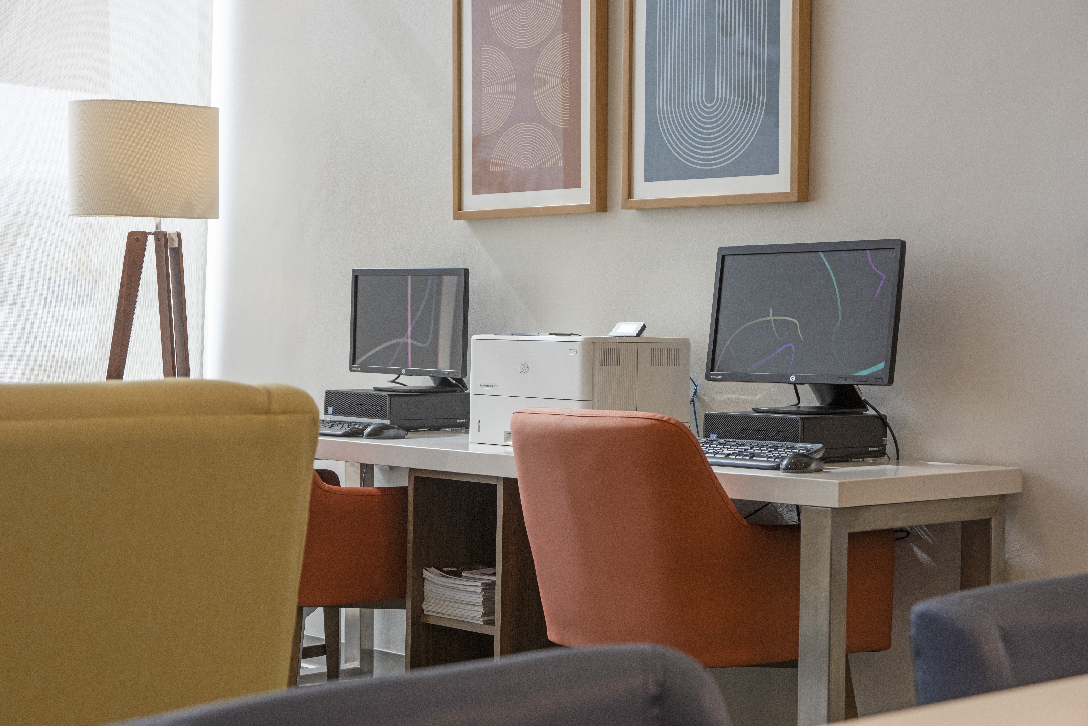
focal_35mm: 75
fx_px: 2267
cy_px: 363
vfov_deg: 18.2
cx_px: 544
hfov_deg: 27.0
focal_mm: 75
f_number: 8
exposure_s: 1/30
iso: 200
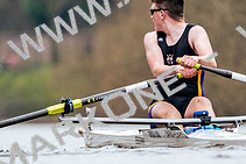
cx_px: 152
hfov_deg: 1.6
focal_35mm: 1311
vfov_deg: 1.1
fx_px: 8964
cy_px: 63
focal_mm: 478
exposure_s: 1/1600
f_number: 6.3
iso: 3200
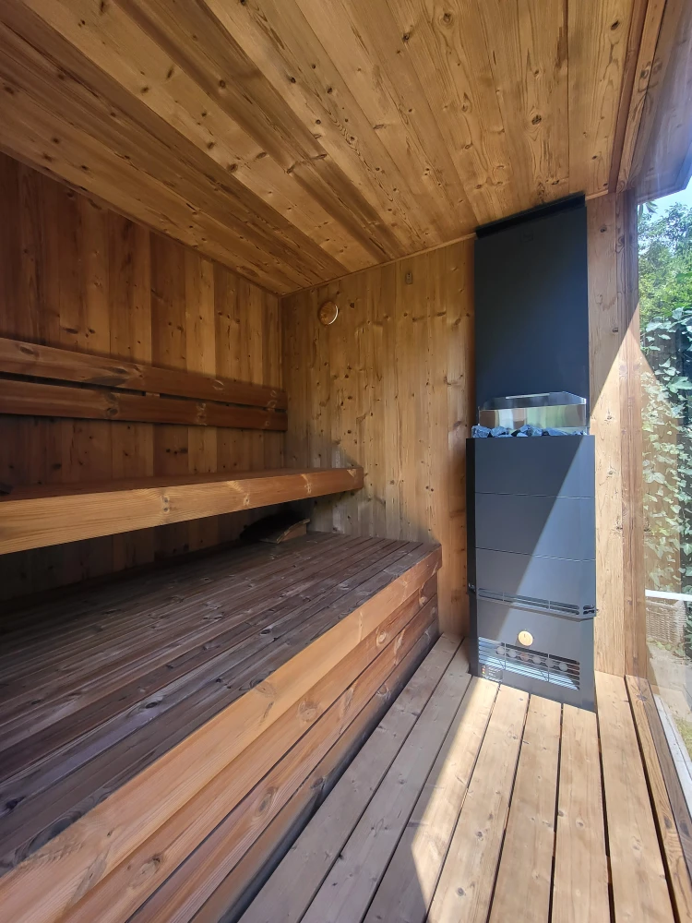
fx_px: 347
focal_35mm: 13
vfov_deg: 106.2
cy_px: 462
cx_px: 346
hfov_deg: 89.9
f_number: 2.2
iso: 100
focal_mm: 1.74
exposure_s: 1/50
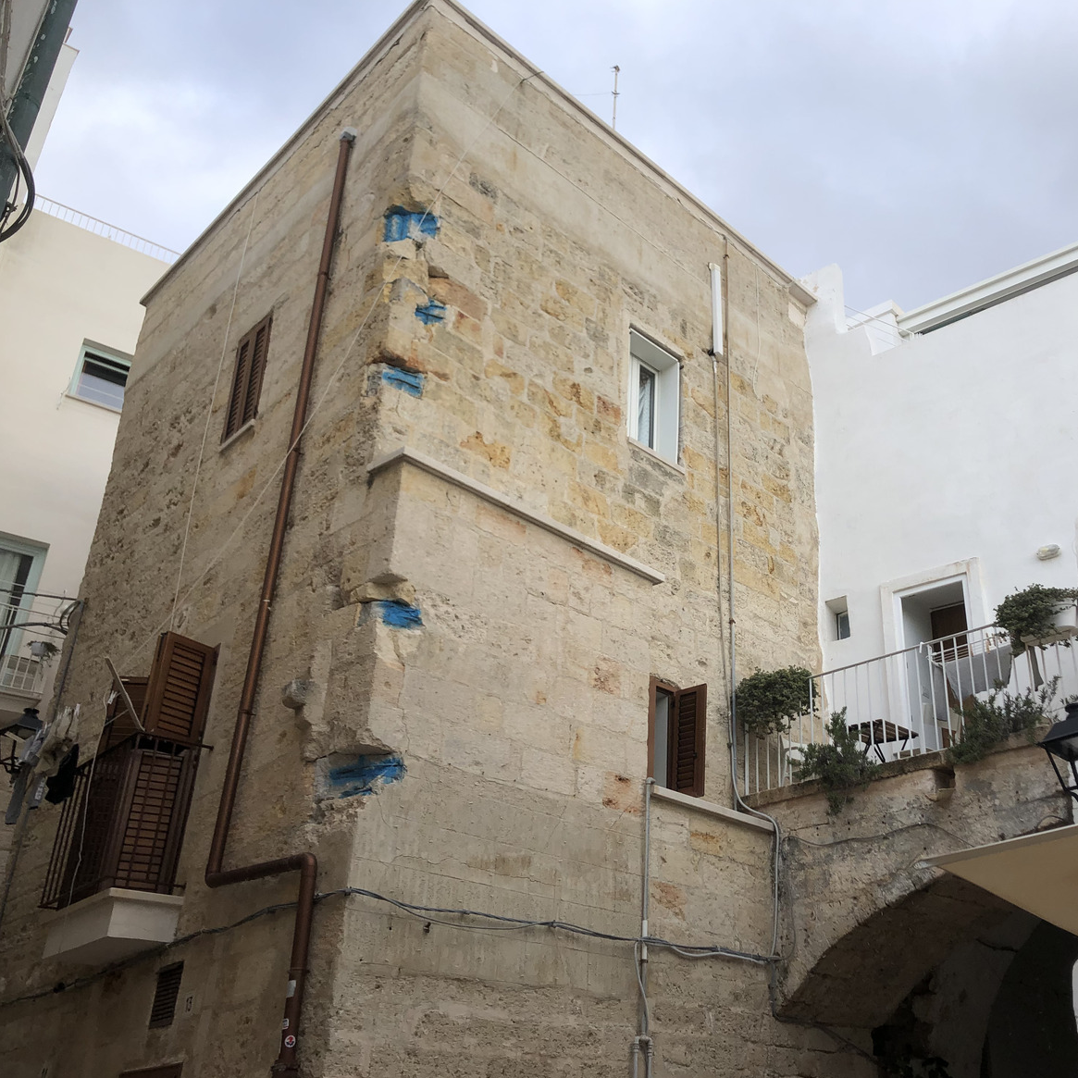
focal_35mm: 34
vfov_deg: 48.4
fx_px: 1198
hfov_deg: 47.6
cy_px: 550
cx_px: 722
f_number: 1.8
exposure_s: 1/430
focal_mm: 4
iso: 20
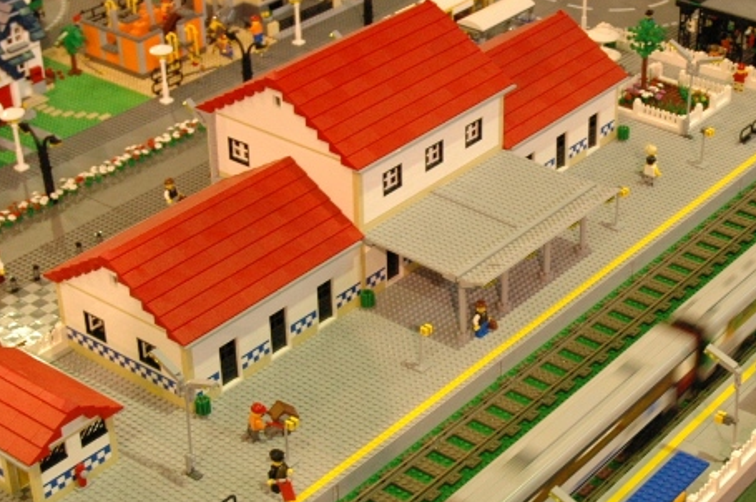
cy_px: 316
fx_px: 1699
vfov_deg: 16.8
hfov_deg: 24.9
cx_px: 528
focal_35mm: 81
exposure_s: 1/20
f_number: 5
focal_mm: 24
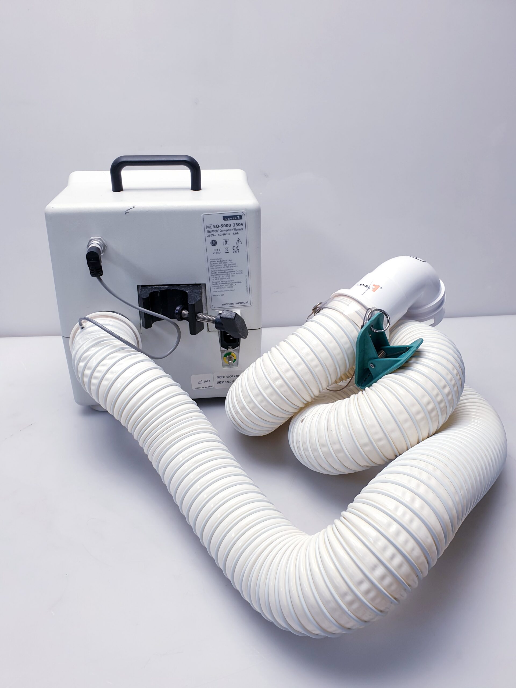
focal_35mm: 26
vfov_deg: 67.3
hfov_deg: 53.1
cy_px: 344
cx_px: 258
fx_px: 517
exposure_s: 1/50
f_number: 2.4
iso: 50
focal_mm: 4.3
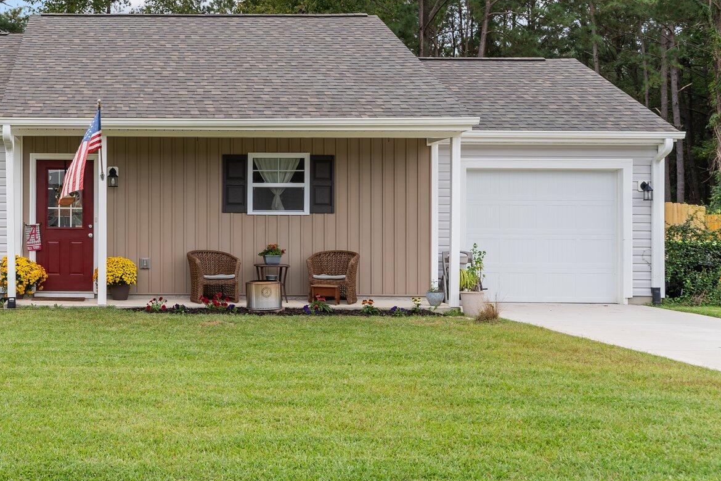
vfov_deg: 27.5
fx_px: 981
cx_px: 99
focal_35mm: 49
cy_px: 209
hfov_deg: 38.1
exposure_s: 1/100
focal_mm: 28
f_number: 6.3
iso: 100
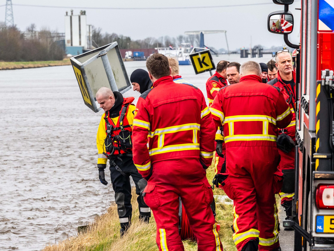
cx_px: 185
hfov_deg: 10.6
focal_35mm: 187
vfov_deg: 7.9
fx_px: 1804
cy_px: 126
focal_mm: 115
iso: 720
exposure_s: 1/250
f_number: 7.1
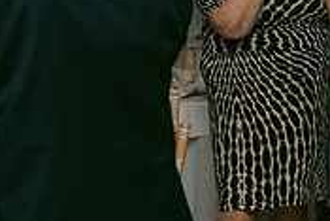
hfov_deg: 12.3
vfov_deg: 8.6
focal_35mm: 159
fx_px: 1459
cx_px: 479
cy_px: -7
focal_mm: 48
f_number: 3.5
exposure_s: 1/160
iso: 800
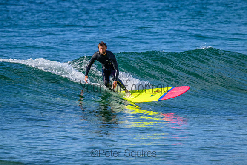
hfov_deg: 2.6
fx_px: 5490
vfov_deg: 1.7
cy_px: 82
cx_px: 124
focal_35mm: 800
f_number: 11
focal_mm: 800
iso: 1800
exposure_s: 1/2000
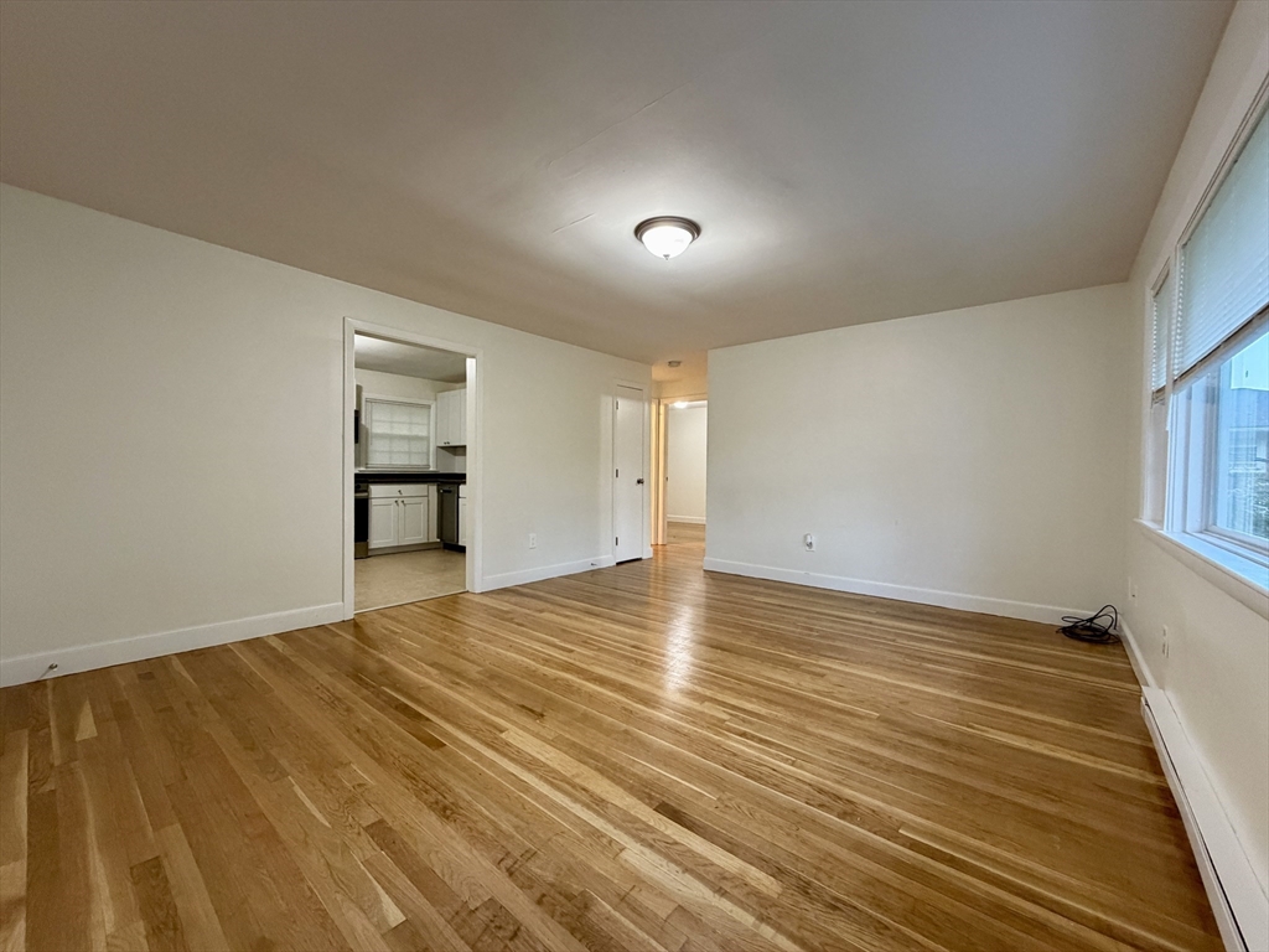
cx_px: 634
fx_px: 513
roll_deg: -0.4
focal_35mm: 14
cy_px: 476
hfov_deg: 102.1
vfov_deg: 85.7
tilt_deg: -1.4
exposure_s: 1/60
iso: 400
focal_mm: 2.22
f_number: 2.2
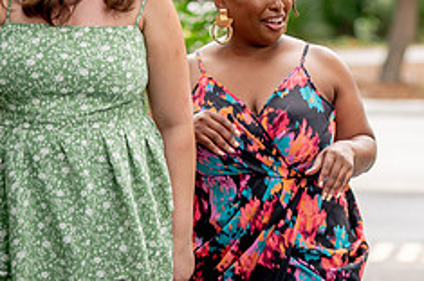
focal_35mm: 212
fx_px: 2493
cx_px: 435
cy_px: 36
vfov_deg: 6.4
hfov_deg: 9.6
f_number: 2.8
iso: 100
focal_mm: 85
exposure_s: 1/250
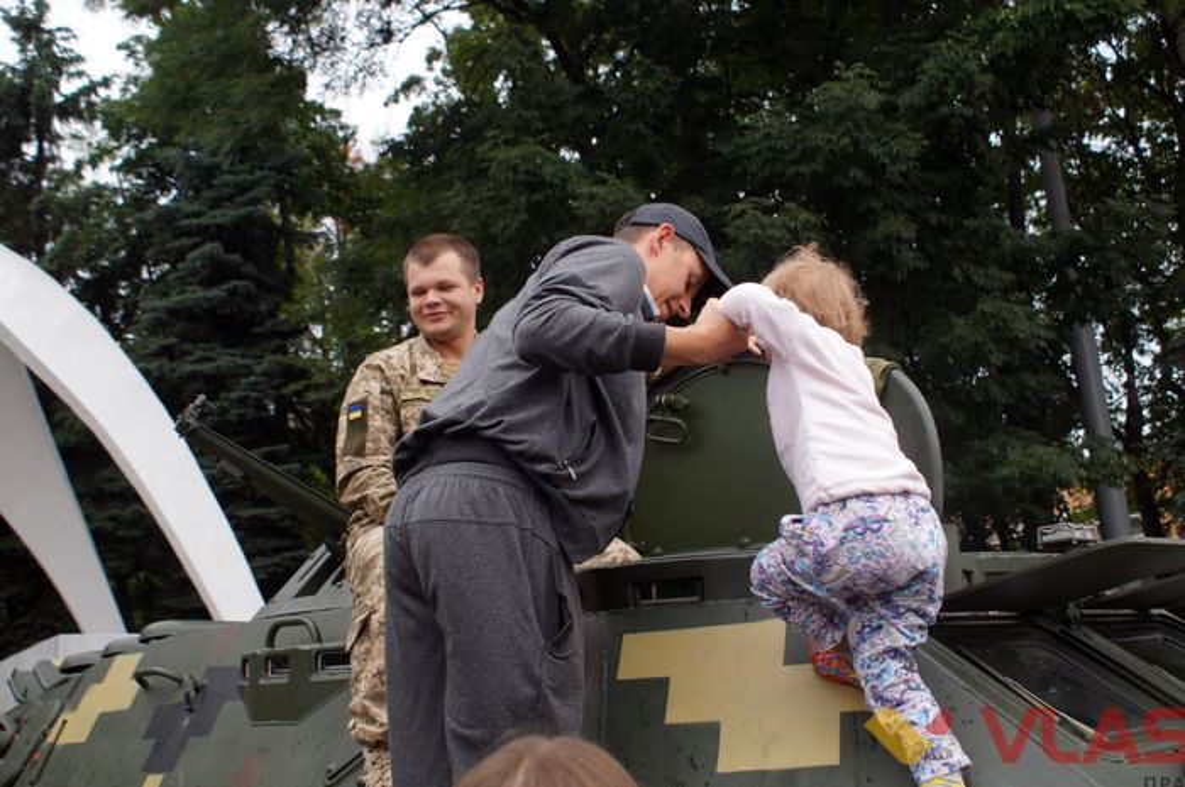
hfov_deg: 49.6
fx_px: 1282
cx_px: 592
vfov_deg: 34.1
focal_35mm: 39
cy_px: 394
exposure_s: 1/160
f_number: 4.5
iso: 125
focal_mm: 26
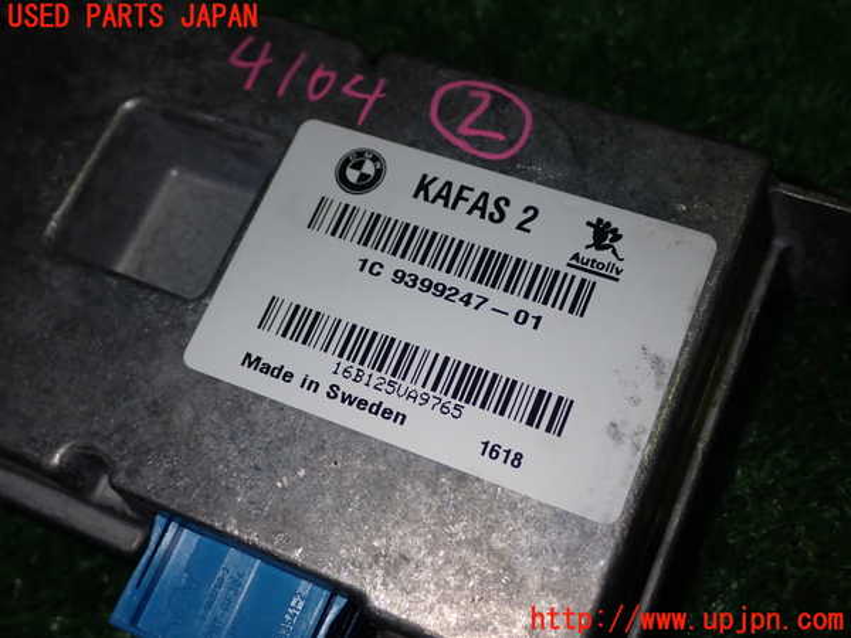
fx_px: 1082
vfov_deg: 32.9
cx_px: 426
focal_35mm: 44
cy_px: 319
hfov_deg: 42.9
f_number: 9
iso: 200
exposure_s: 1/40
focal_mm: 7.84
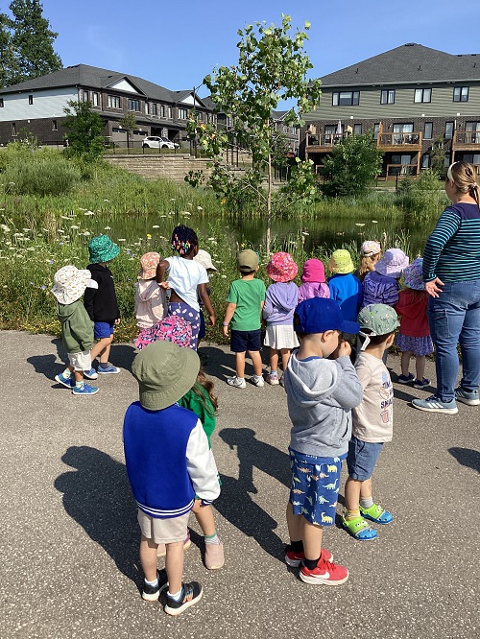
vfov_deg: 58.3
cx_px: 240
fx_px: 573
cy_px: 320
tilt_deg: -12.7
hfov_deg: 45.5
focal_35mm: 31
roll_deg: -0.2
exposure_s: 1/1404
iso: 25
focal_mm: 3.3
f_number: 2.4
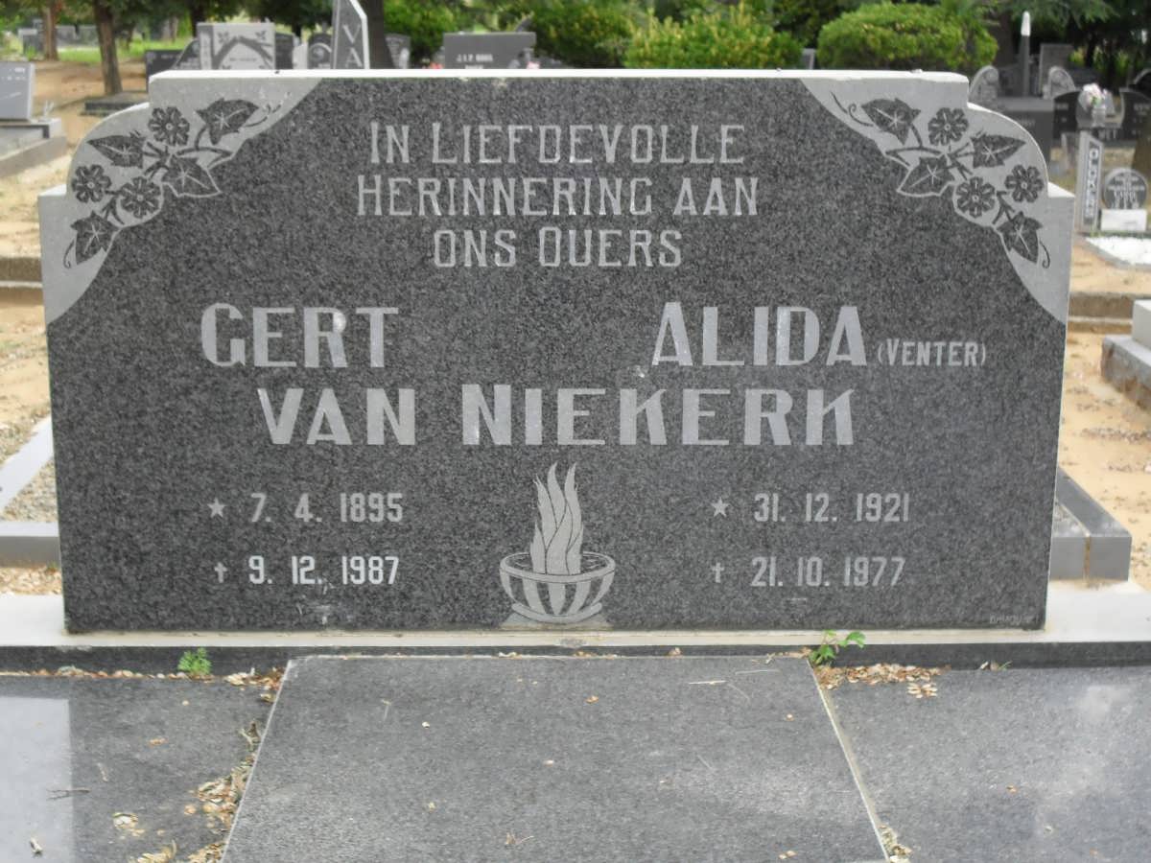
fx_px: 1895
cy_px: 432
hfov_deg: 33.8
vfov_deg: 25.7
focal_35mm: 57
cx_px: 576
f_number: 4.3
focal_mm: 10.1
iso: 100
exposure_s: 1/90
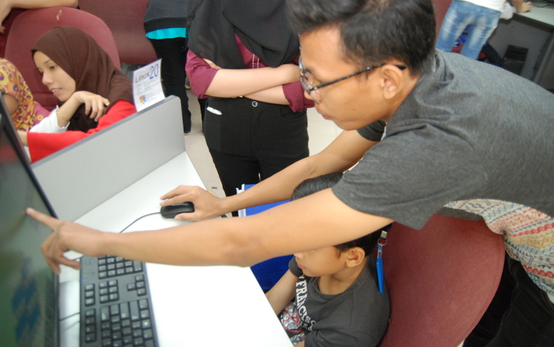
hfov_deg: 69.3
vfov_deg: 46.8
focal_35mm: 27
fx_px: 400
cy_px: 160
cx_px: 278
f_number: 14
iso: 1000
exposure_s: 1/125
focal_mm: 17
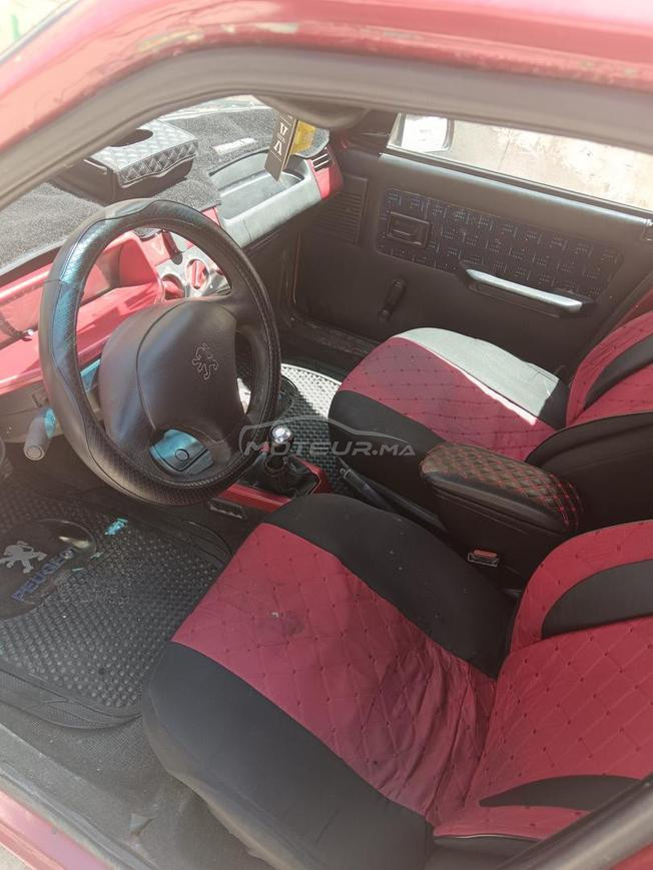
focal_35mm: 27
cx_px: 326
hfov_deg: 51.4
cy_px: 435
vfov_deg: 65.3
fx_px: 679
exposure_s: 1/100
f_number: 1.9
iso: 221
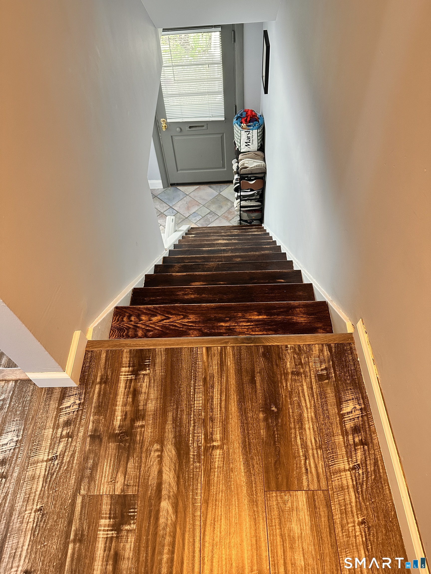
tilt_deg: -54.0
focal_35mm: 24
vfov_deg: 71.6
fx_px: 398
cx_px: 216
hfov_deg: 56.8
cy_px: 287
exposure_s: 1/60
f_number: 1.78
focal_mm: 6.86
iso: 250
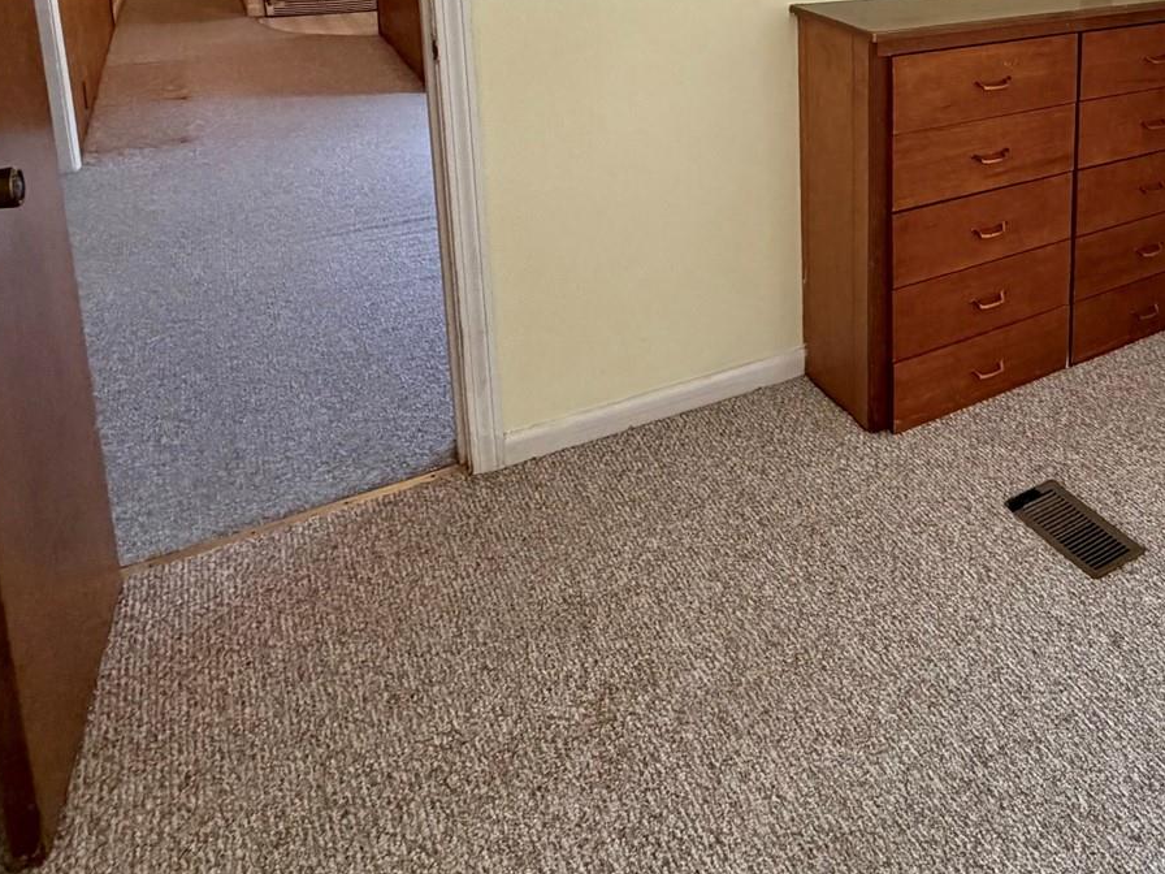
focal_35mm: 32
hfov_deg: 50.5
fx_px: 1077
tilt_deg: -11.6
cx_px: 1044
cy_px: 23
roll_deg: -1.6
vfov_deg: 39.5
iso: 250
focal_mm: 2.22
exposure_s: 1/120
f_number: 2.2
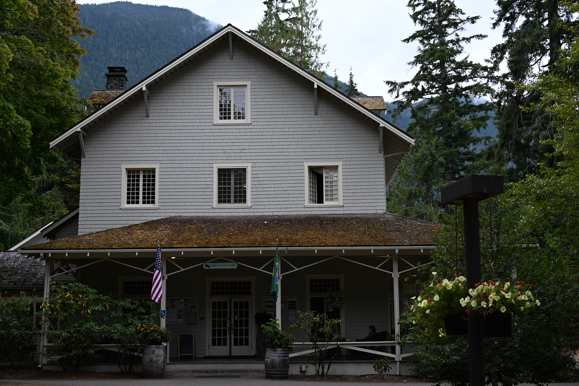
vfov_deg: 27.0
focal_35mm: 50
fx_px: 804
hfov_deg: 39.6
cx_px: 290
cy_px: 193
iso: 100
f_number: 5.6
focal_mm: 50
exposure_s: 1/125
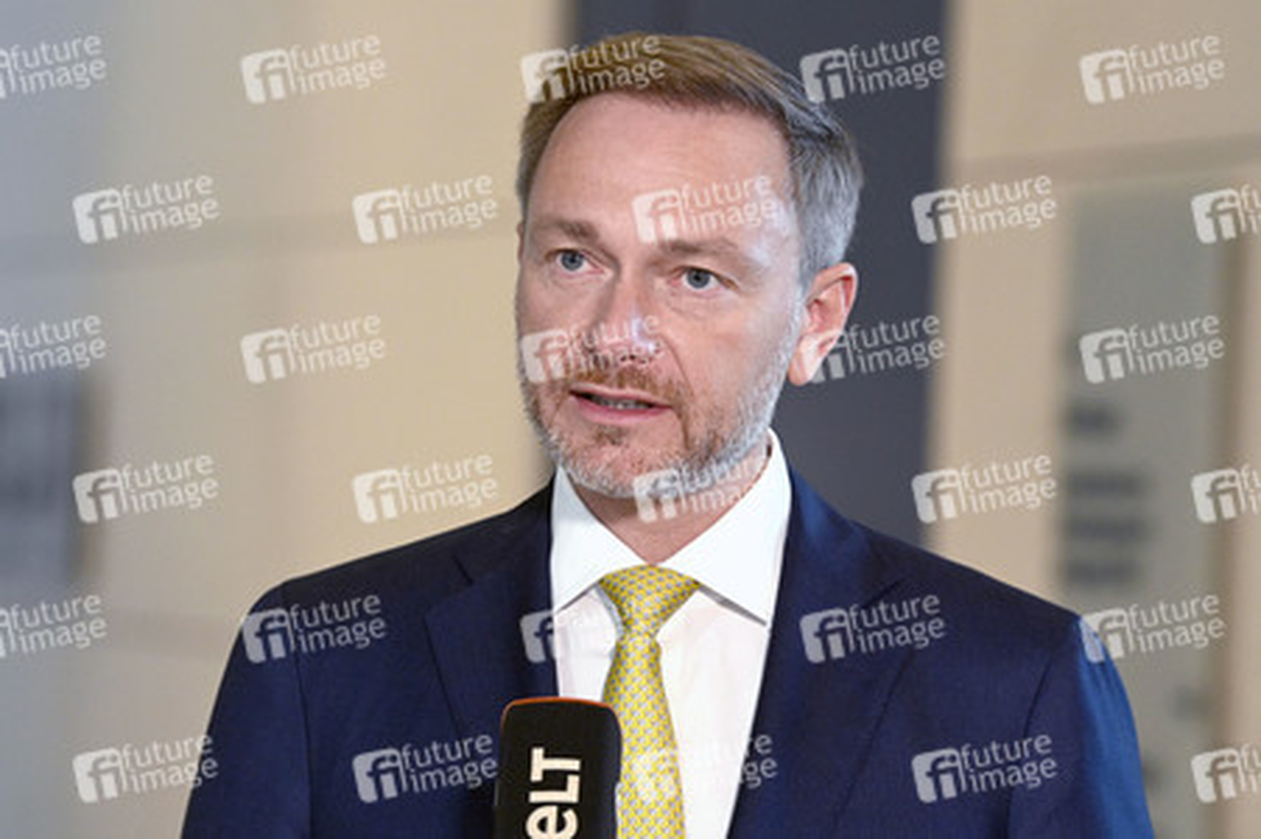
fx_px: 7000
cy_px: 420
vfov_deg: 6.9
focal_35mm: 200
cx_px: 630
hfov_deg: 10.3
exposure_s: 1/160
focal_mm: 200
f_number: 5.6
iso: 5000
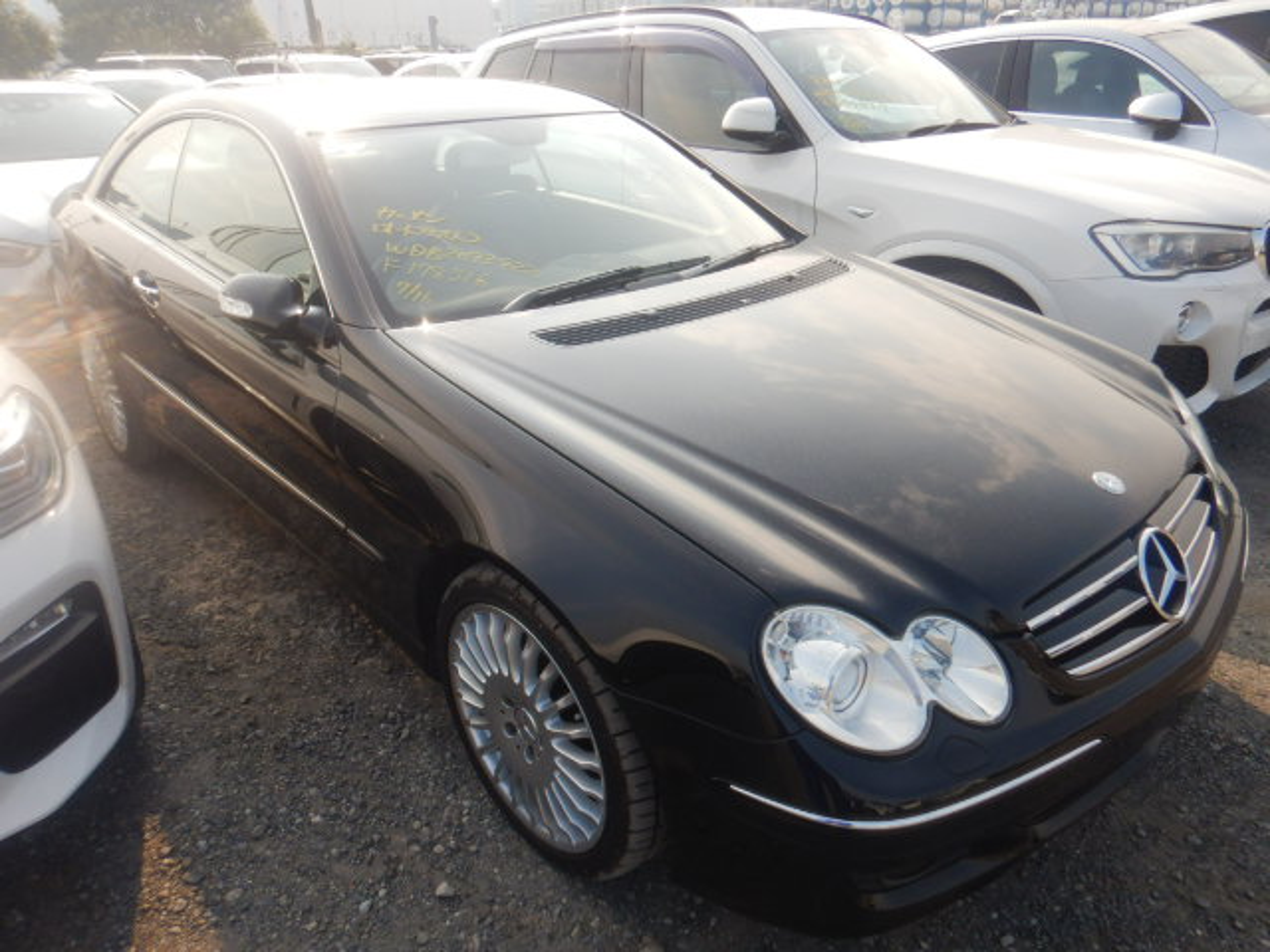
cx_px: 635
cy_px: 476
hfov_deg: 71.6
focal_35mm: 24
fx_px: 881
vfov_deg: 56.8
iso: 125
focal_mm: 4.3
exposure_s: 1/160
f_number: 2.8
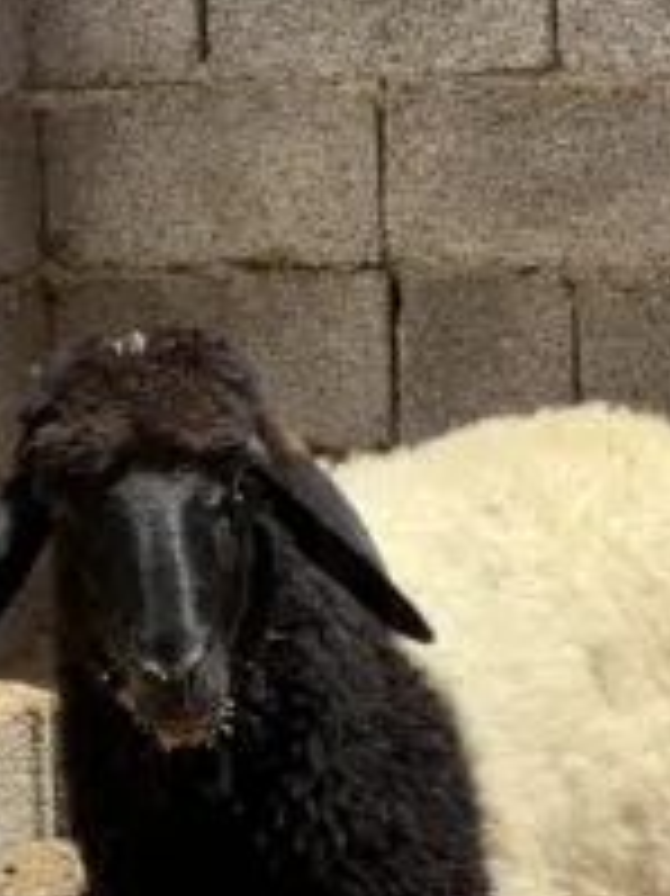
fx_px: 4004
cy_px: 284
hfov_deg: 9.6
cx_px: 382
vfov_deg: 12.7
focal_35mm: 155
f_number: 2.8
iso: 32
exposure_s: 1/455
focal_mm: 9
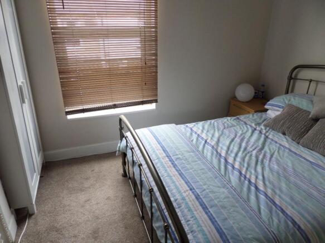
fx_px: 225
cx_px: 162
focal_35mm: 24
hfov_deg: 71.6
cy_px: 122
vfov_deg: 56.8
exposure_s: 1/30
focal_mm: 4.3
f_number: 3.1
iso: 120
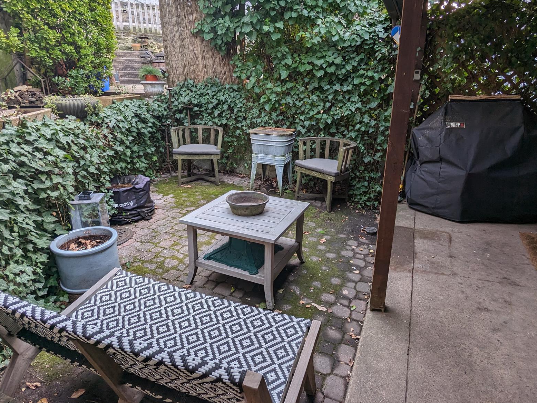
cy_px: 181
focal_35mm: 21
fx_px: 326
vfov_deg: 63.3
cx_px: 279
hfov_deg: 79.0
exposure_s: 1/34
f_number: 2.2
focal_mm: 2.35
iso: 44
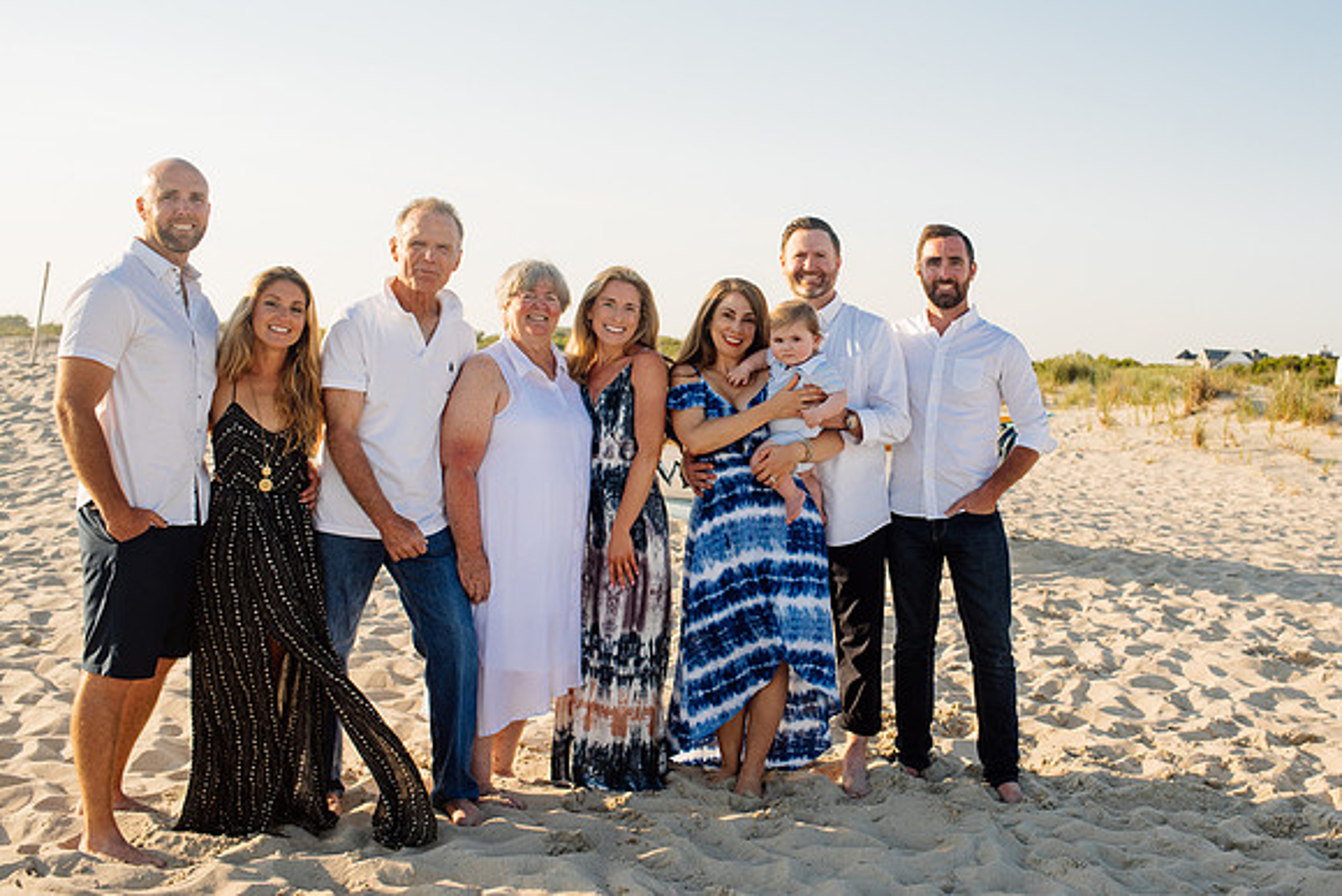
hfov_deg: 45.9
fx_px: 1577
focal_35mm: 42
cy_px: 442
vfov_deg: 31.7
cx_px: 790
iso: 160
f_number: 4
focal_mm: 35
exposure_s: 1/800
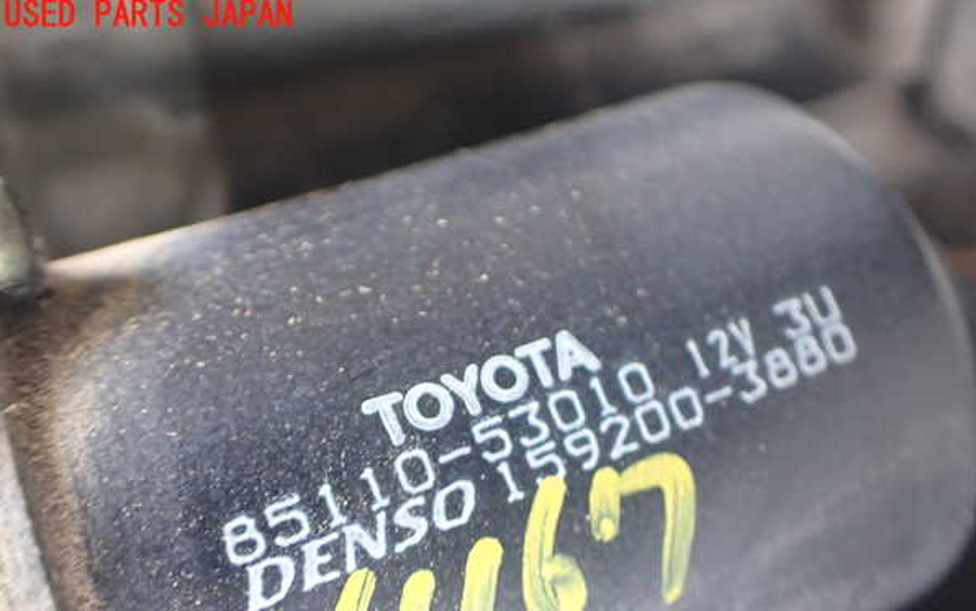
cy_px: 364
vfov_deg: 39.3
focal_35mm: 32
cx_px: 486
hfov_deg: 59.6
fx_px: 851
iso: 400
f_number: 2.3
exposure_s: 1/125
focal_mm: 5.4
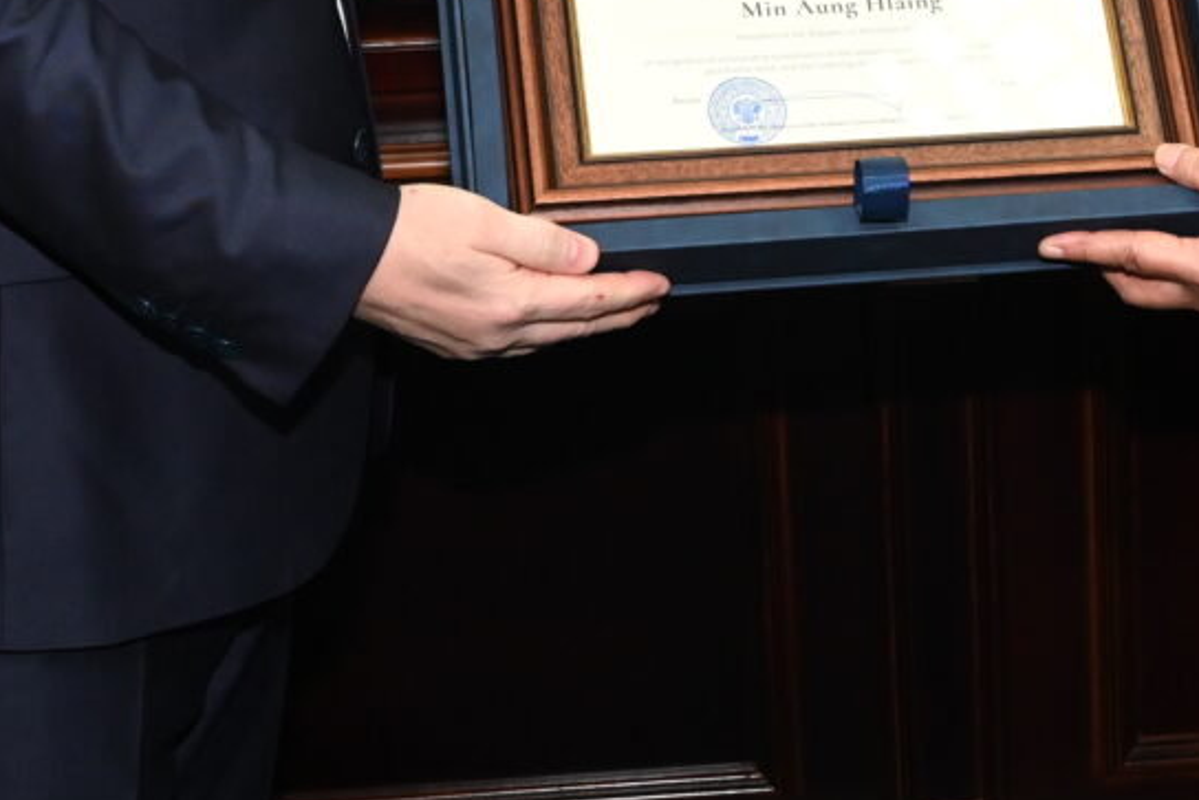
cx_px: 930
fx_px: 3764
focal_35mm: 113
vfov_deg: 12.0
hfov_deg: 18.0
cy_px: 85
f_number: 6.3
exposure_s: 1/80
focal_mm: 24
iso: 1000
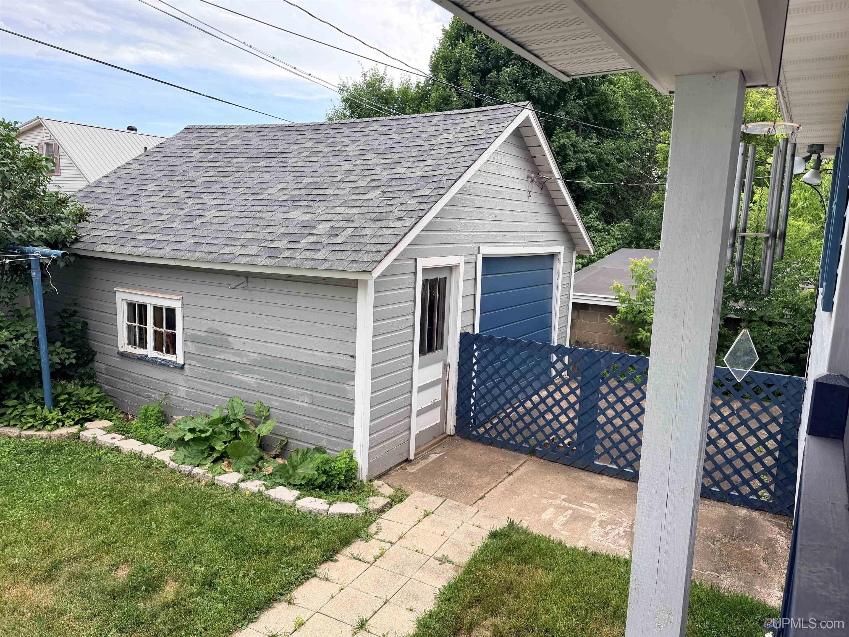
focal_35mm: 24
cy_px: 318
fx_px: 589
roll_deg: -2.0
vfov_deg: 56.8
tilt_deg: -9.1
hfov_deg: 71.6
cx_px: 424
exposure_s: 1/849
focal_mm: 6.76
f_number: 1.78
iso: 100
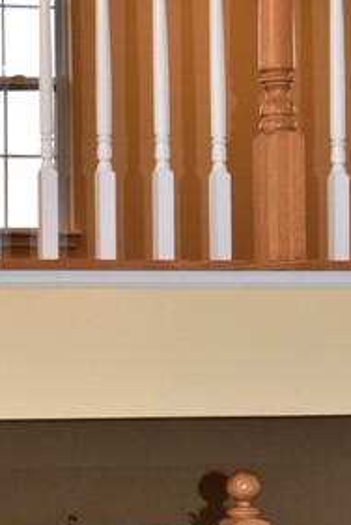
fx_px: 1764
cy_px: 531
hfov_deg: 11.1
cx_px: -108
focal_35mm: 121
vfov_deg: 16.5
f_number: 5
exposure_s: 1/100
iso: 800
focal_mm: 21
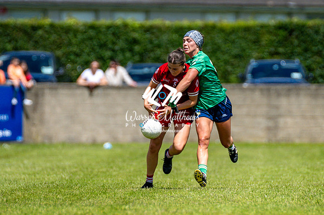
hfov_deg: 2.8
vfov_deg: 1.9
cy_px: 112
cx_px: 178
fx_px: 6642
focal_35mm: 738
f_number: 2.8
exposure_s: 1/6400
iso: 160
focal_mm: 300
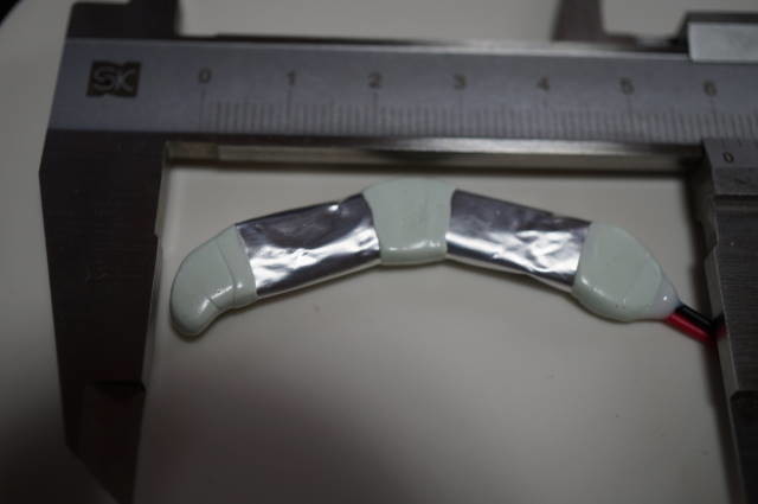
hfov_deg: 43.7
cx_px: 379
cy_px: 252
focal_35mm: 45
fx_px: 946
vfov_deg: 29.8
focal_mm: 30
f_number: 4
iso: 200
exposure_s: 1/60
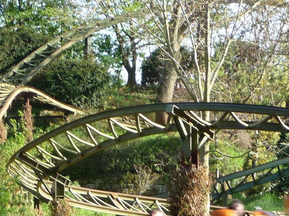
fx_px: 1486
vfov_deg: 8.3
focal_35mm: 178
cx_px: 67
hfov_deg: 11.1
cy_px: 142
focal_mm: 10.5
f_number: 4.5
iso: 100
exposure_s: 1/100
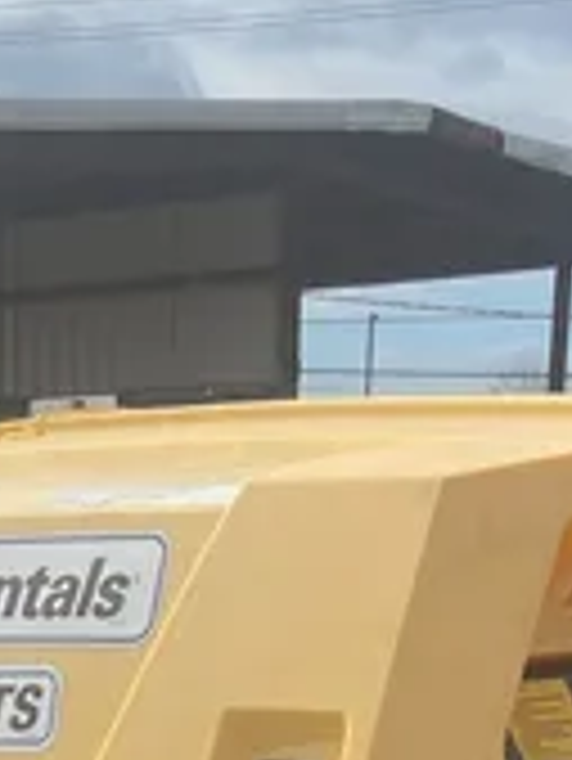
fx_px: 2487
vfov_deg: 15.4
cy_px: 1297
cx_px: -59
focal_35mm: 113
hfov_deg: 12.9
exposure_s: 1/3205
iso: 32
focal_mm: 4.25
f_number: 1.8
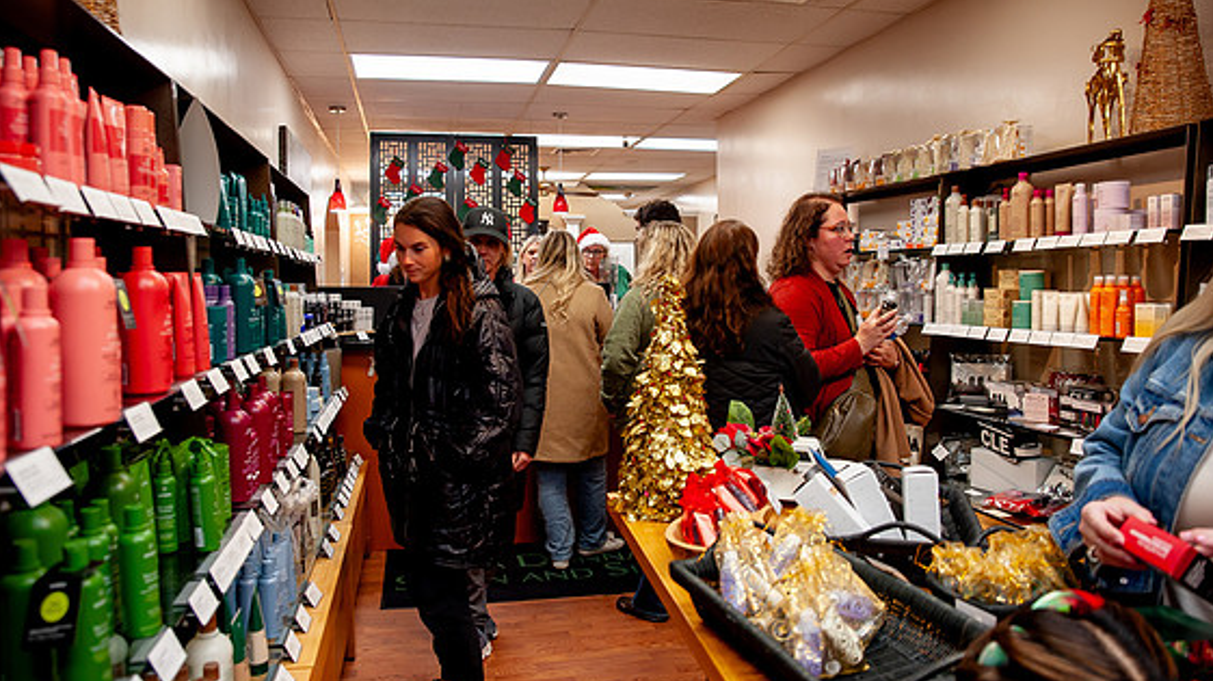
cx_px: 590
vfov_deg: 44.2
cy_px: 296
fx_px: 836
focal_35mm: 26
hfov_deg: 71.9
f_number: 3.5
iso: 400
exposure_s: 1/125
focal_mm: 24
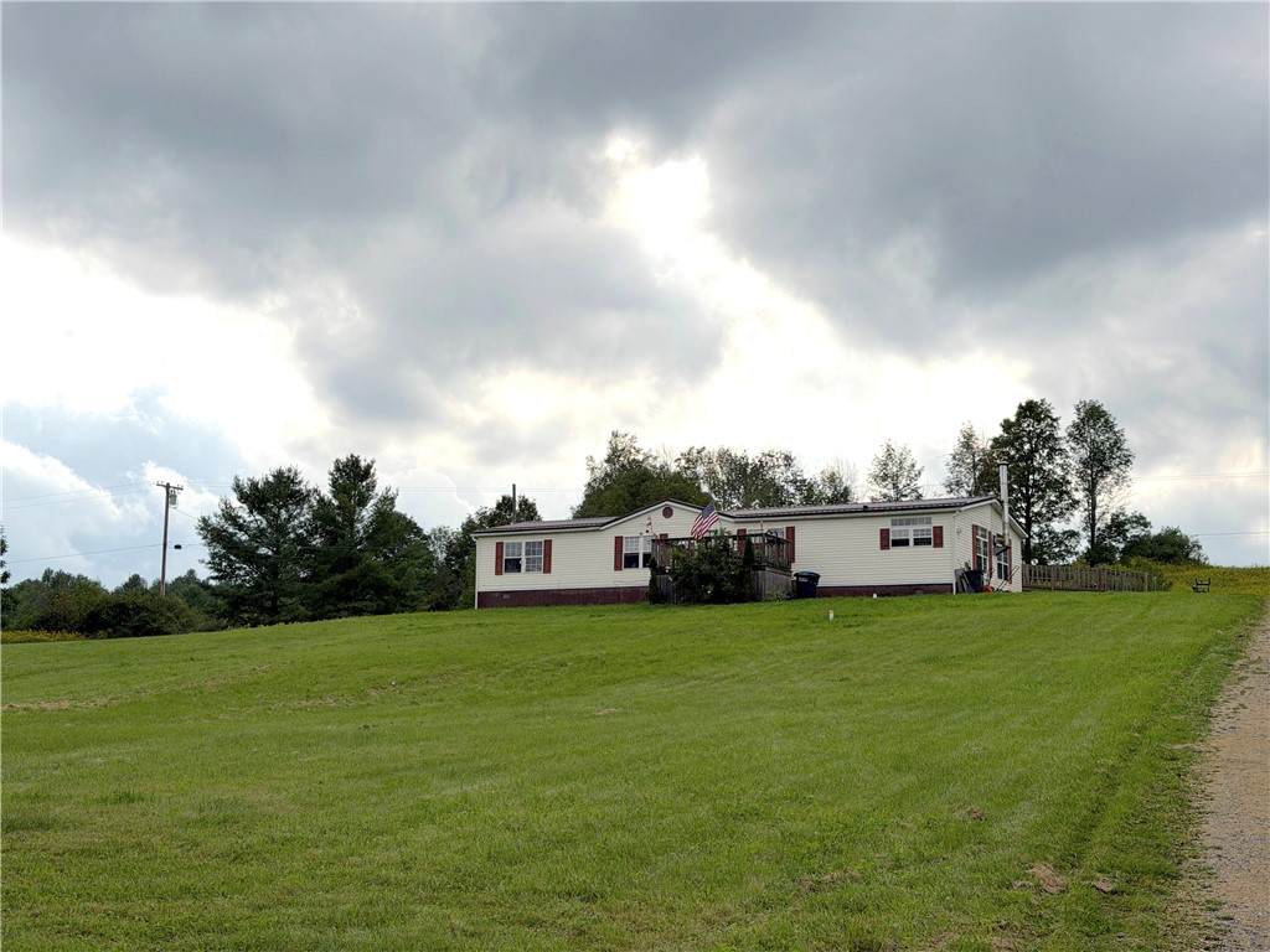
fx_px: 1761
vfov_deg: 30.3
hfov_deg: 39.7
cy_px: 476
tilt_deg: +8.6
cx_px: 635
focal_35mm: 48
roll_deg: -0.2
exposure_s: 1/9901
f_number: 1.78
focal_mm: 6.76
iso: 64
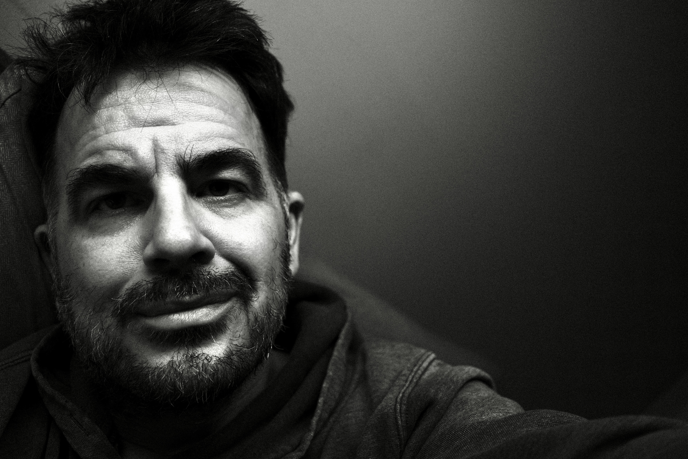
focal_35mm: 35
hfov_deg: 54.4
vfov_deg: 37.9
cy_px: 230
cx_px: 344
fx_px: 669
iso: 1000
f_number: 2.8
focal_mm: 23
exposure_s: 1/100
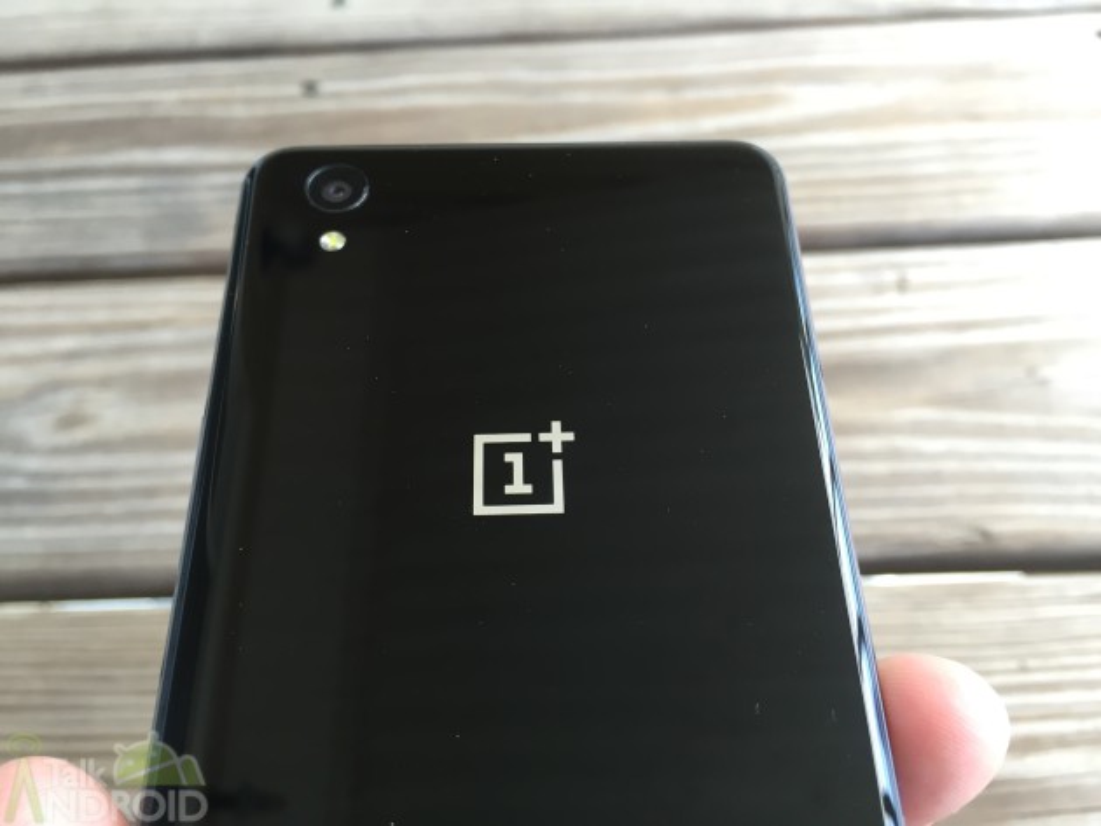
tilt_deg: -57.8
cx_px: 550
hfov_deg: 61.6
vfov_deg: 48.3
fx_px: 923
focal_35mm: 29
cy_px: 413
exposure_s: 1/30
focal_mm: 4.15
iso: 32
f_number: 2.2
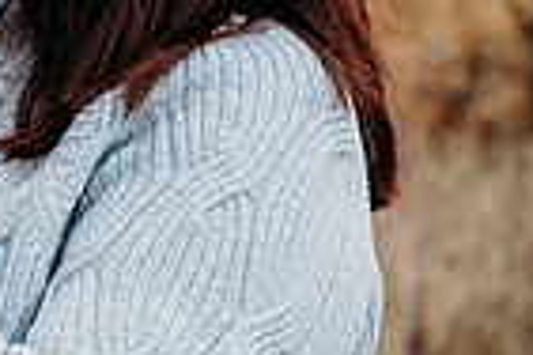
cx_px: -408
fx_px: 4264
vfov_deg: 4.7
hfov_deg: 7.0
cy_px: -176
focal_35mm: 288
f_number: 5
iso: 640
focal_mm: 70
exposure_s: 1/200
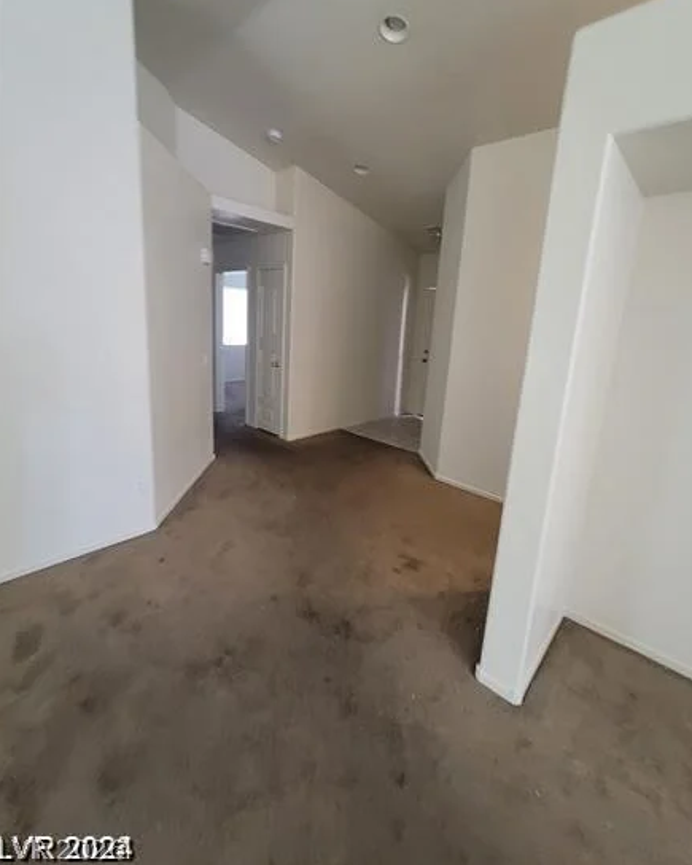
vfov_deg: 100.5
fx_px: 359
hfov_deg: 88.0
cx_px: 348
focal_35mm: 14
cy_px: 394
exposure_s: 1/40
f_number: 2.2
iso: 320
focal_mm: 2.2
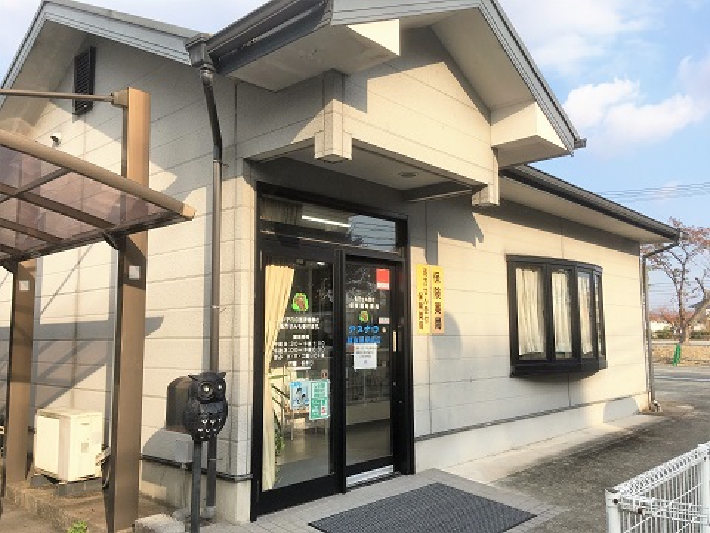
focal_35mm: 29
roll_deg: -0.2
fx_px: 595
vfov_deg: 48.2
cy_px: 266
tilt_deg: +5.9
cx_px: 355
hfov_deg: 61.7
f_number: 2.2
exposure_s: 1/927
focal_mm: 4.15
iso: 25
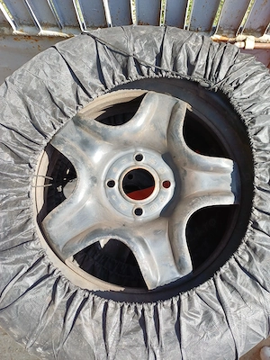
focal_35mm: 25
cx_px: 135
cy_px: 180
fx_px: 260
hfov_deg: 54.9
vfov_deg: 69.4
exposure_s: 1/233
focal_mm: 4.65
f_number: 1.8
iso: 50
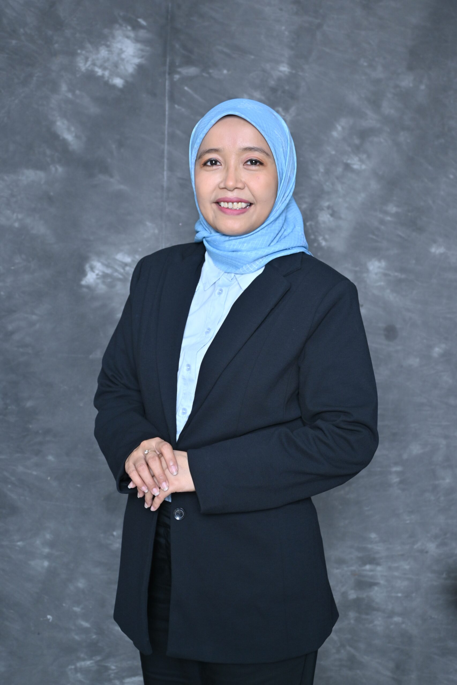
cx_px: 228
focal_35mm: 56
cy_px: 342
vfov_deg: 35.9
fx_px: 1057
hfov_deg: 24.4
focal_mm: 37
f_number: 5.6
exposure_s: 1/100
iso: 200
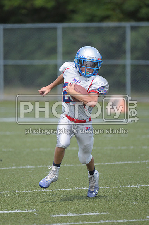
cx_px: 74
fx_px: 3082
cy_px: 112
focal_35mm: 495
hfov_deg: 2.8
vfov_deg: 4.2
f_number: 4
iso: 500
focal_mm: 330
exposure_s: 1/2000
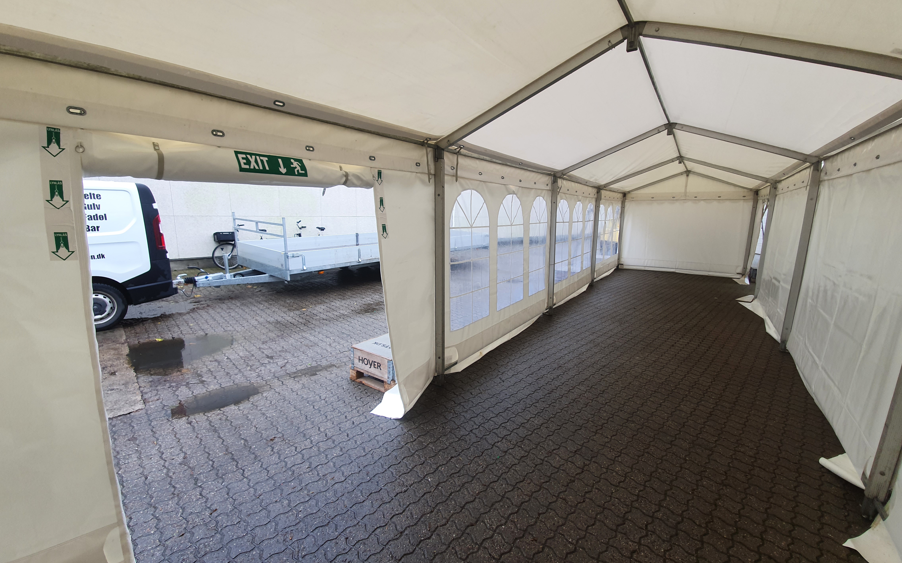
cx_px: 448
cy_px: 286
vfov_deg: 78.6
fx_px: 344
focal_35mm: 14
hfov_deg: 105.3
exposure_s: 1/100
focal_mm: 1.8
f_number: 2.2
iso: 64
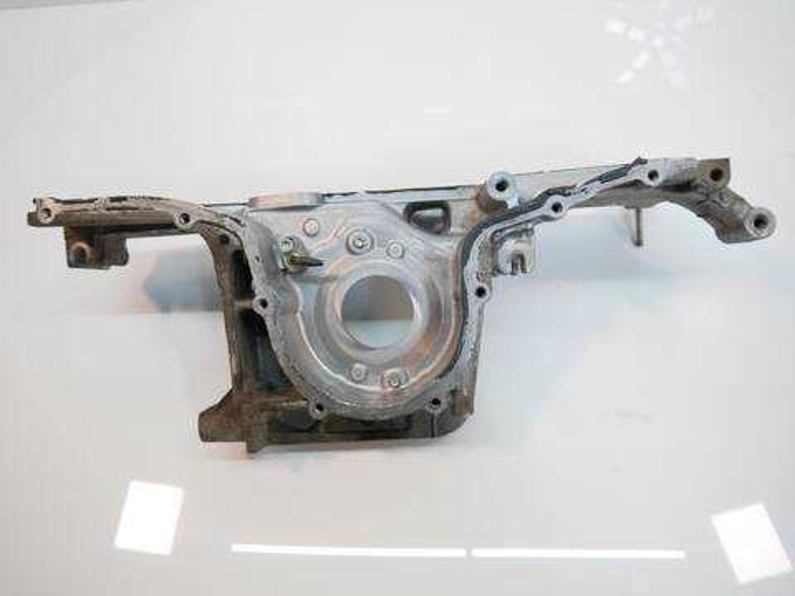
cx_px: 398
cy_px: 298
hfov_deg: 63.4
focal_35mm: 28
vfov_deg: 49.7
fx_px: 643
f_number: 3.5
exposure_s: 1/80
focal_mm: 14
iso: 200
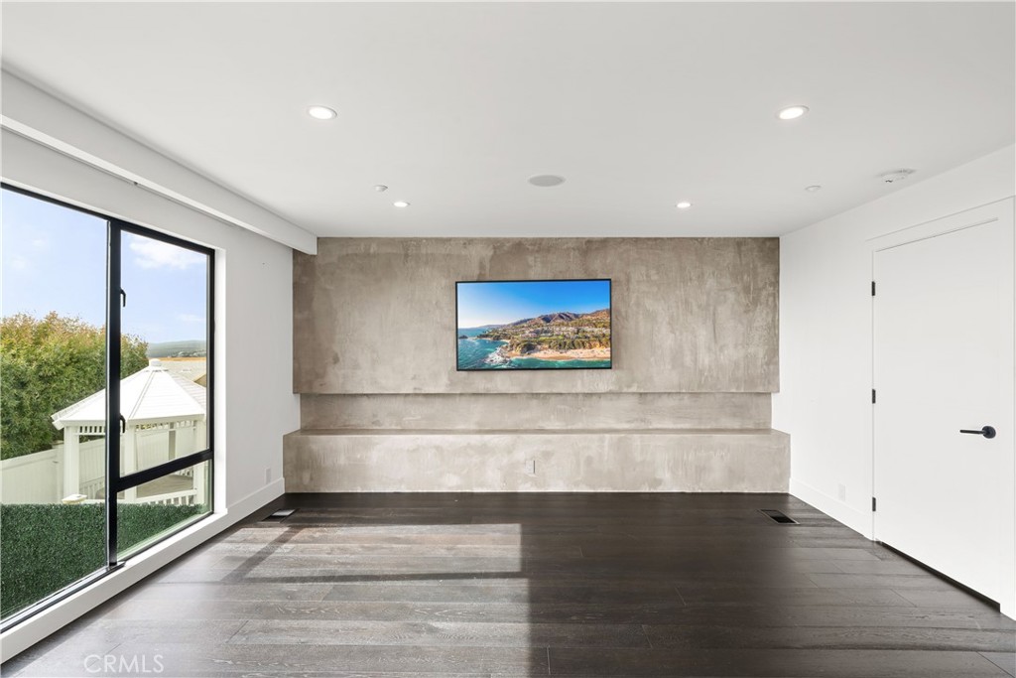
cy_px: 339
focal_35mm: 16
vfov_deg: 73.8
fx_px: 452
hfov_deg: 96.7
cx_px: 508
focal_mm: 16
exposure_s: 1/5
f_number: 11
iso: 64
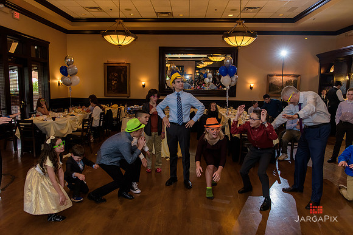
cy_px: 118
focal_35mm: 26
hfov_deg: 69.4
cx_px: 176
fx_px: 255
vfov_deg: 49.6
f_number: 3.2
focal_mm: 26
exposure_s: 1/125
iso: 1600
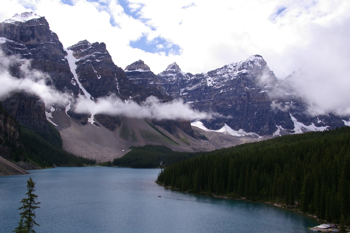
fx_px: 350
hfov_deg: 53.2
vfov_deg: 36.8
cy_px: 116
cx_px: 175
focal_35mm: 36
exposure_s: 1/500
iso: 200
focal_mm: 24
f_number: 8
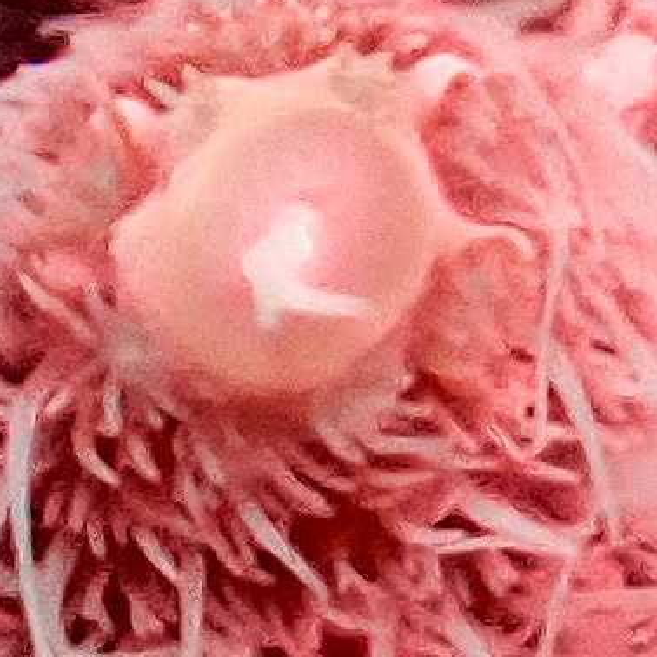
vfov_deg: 2.1
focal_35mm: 824
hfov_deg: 2.1
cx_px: -1119
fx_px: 17694
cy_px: 594
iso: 500
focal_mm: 15.66
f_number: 6.3
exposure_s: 1/160
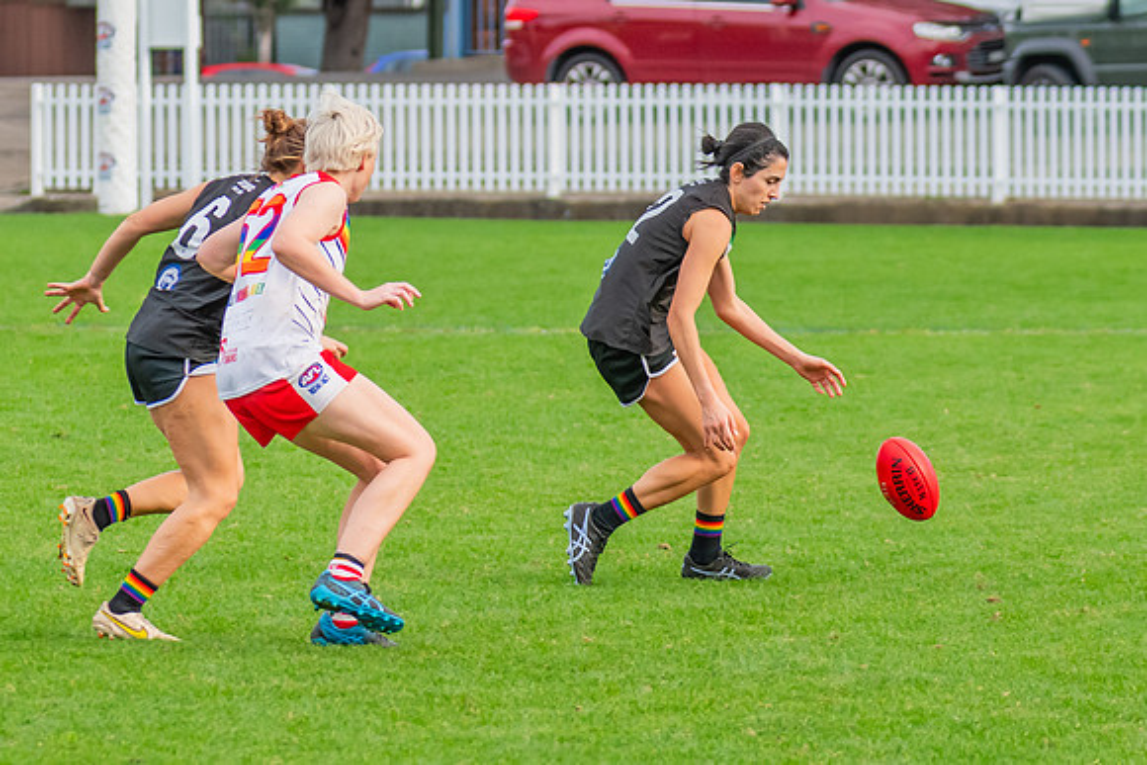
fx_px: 12791
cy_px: 307
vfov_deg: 3.4
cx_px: 671
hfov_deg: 5.1
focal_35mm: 401
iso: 800
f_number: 5
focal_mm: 170
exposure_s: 1/1000
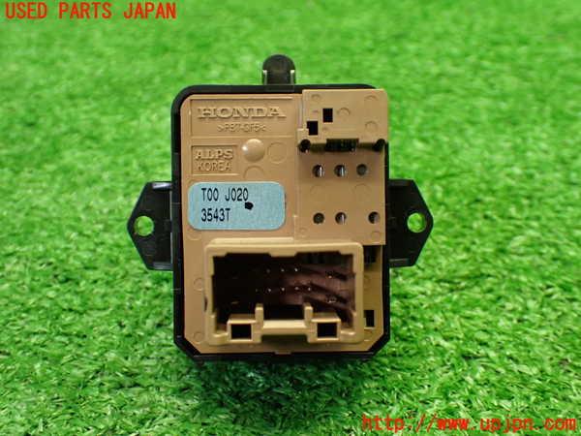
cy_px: 218
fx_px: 688
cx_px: 290
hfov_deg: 45.8
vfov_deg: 35.1
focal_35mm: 41
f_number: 2.8
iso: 800
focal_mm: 7.31
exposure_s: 1/80
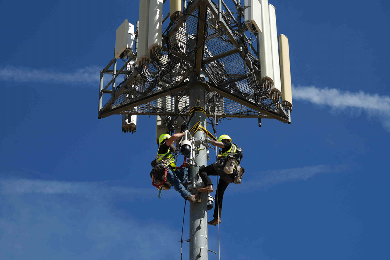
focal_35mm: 94
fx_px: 1018
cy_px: 130
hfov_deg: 21.7
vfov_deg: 14.6
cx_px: 195
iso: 200
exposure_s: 1/200
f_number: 9
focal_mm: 94
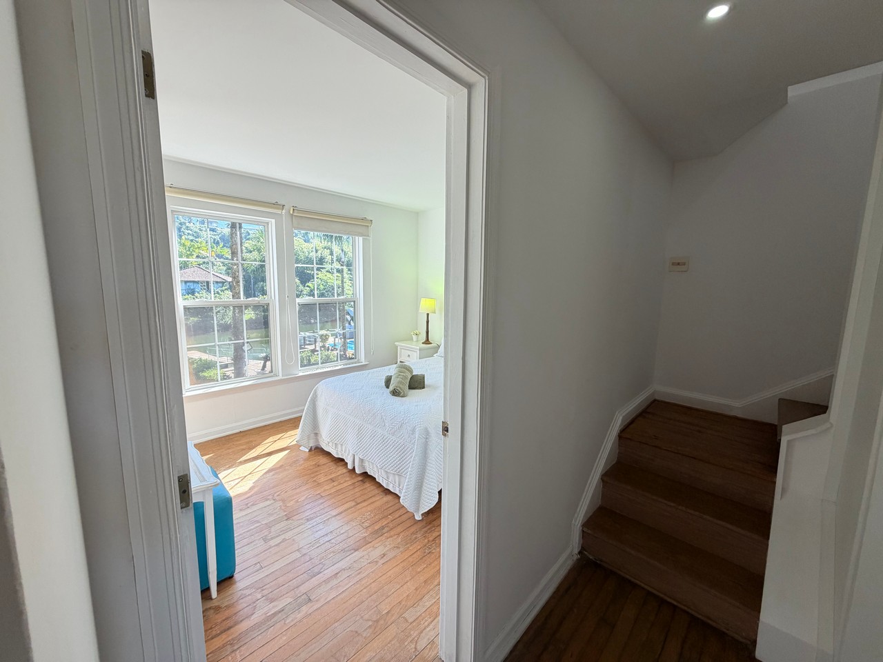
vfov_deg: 85.7
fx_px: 357
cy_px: 331
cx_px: 442
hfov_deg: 102.1
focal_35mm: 14
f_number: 2.2
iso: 160
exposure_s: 1/120
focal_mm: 2.22
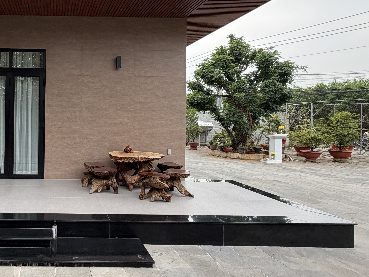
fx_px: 277
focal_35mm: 26
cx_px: 58
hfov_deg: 60.1
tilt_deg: +0.3
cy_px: 118
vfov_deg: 52.9
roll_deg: -0.8
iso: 64
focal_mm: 2.22
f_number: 2.2
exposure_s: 1/502
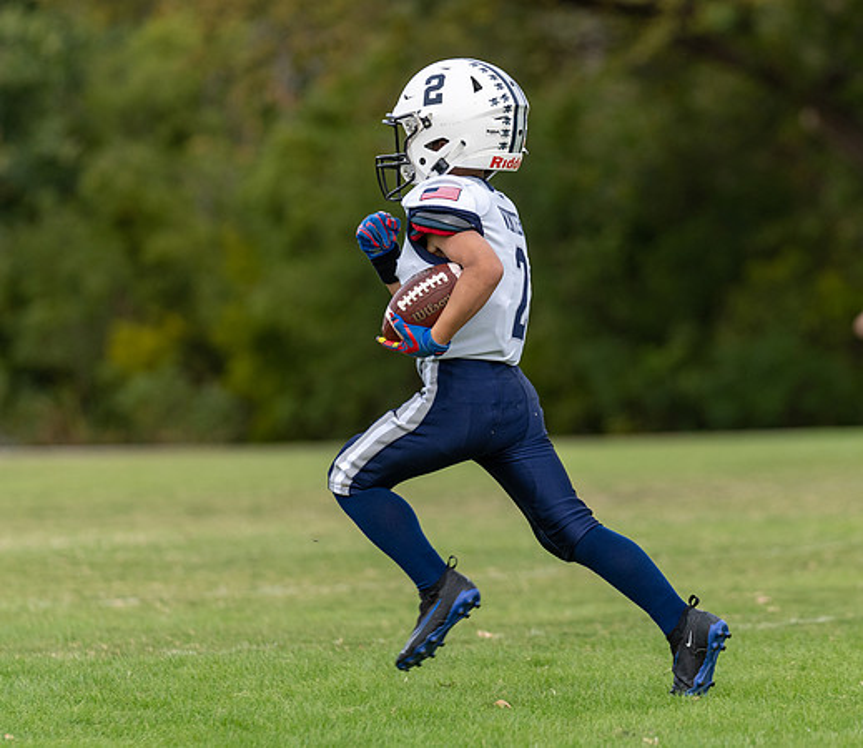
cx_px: 487
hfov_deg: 5.8
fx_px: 8485
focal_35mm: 321
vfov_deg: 5.0
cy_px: 360
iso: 200
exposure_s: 1/1250
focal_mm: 200
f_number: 3.5
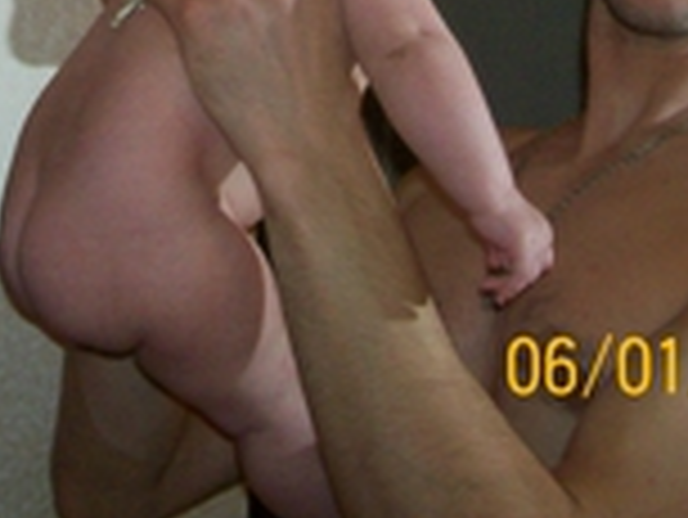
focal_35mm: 106
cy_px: -212
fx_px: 2108
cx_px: -36
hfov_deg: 18.0
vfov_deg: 13.3
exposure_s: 1/64
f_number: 2.7
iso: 140
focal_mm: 6
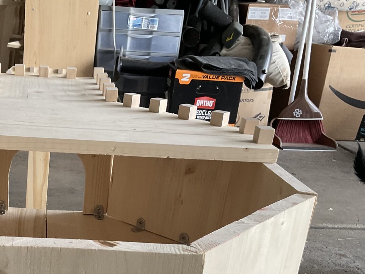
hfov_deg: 34.2
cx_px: 59
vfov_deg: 26.4
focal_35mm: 54
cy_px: 234
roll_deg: -5.3
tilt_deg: -20.9
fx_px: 570
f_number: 1.8
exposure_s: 1/122
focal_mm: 3
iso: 64
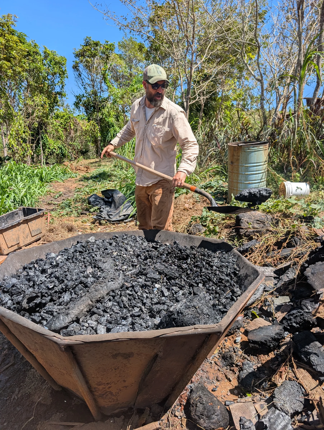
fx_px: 299
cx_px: 162
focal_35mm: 24
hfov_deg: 56.9
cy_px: 215
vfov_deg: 71.5
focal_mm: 6.9
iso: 18
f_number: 1.68
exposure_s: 1/684
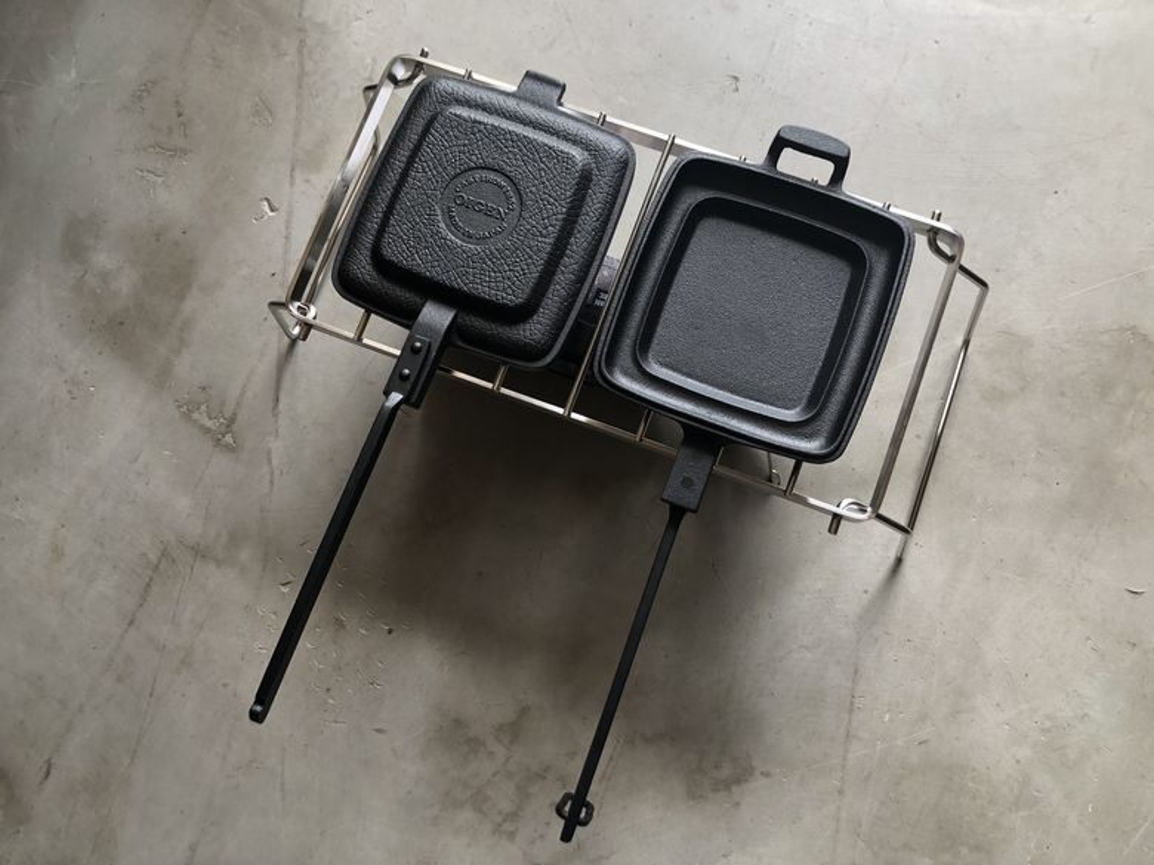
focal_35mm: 28
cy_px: 432
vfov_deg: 49.7
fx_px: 933
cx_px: 577
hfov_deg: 63.4
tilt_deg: -78.1
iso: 50
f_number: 1.8
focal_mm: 3.99
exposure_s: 1/120
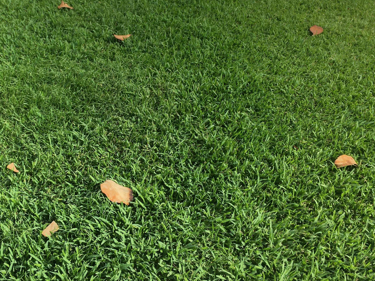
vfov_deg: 31.3
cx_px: 116
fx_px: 498
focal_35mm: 46
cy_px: 99
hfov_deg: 40.6
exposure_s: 1/999
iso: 25
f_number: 2.2
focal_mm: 4.15
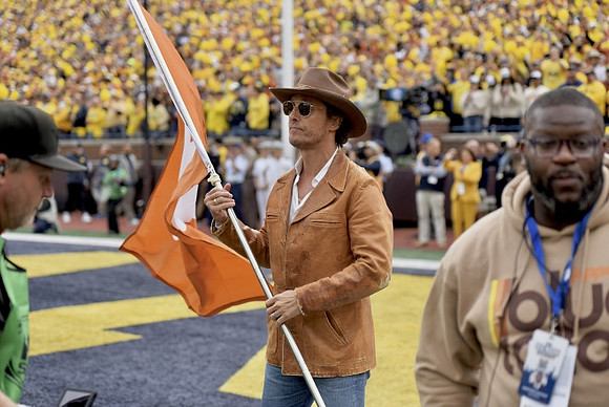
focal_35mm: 70
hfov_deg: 28.8
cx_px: 304
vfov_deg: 19.5
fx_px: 1185
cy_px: 204
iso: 320
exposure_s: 1/2000
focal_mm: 70
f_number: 2.8
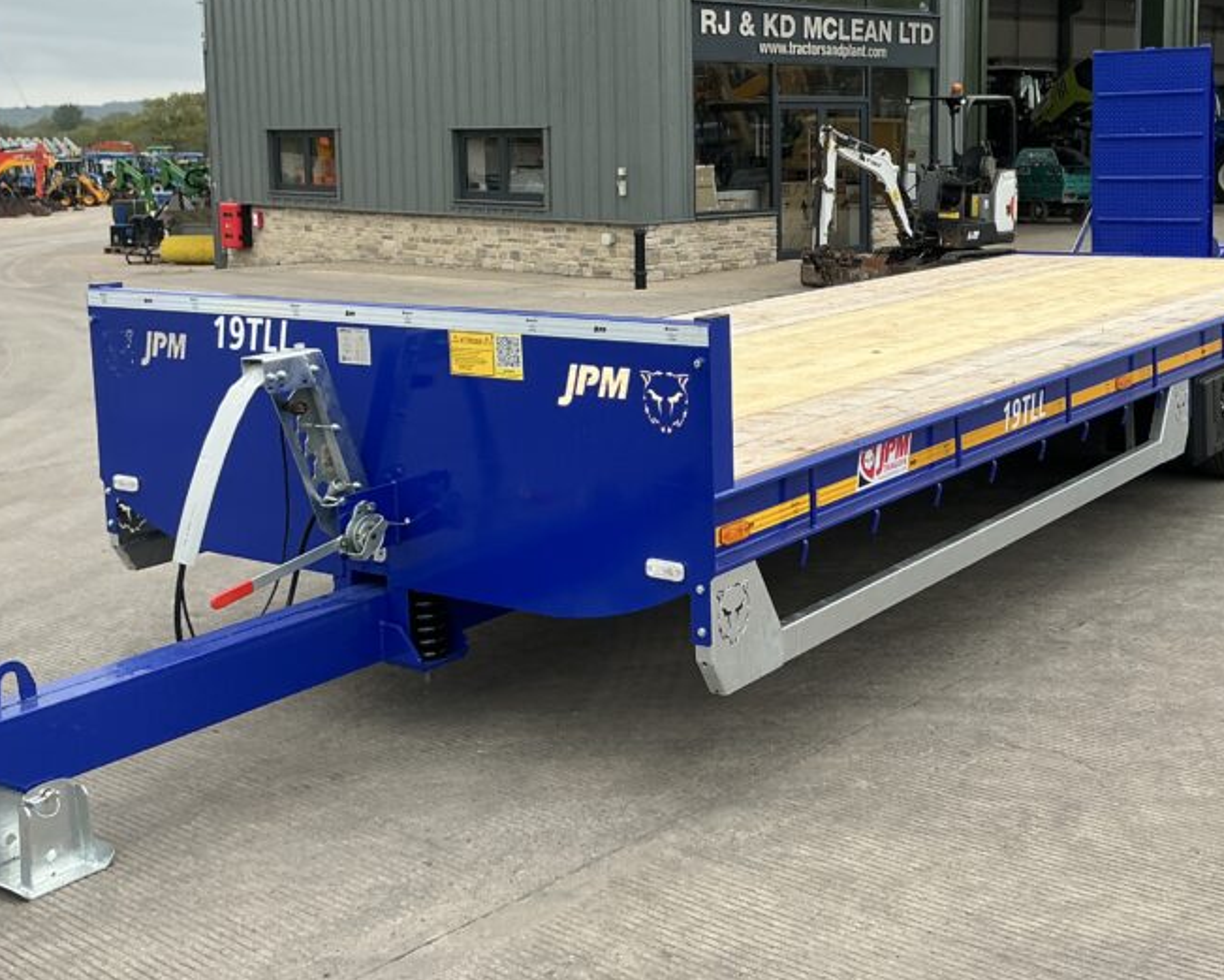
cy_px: 318
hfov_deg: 42.7
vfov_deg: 34.5
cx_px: 733
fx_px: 1558
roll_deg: -0.5
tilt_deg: -5.8
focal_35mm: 43
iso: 25
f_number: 1.8
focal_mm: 3
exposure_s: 1/719
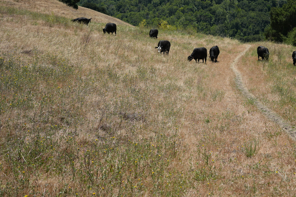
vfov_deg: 17.9
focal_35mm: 76
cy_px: 57
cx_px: 211
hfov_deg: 26.4
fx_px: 625
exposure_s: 1/1000
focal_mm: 50
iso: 125
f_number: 4.5
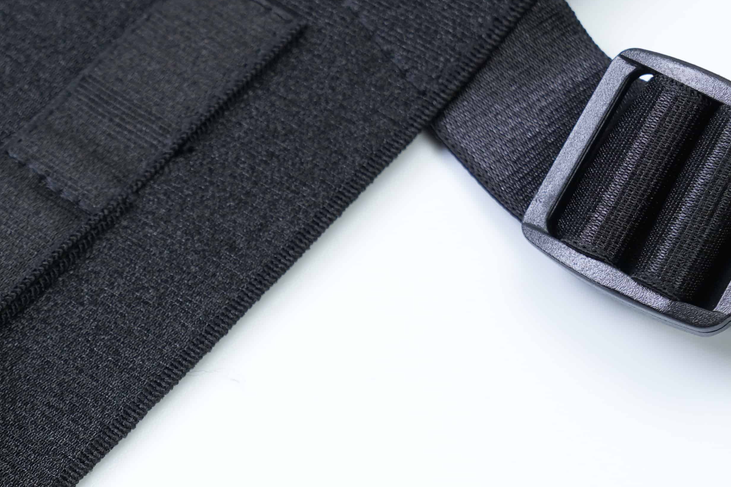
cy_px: 501
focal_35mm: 237
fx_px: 4812
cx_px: -68
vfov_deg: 5.8
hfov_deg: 8.6
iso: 100
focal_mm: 83
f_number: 10
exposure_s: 1/3
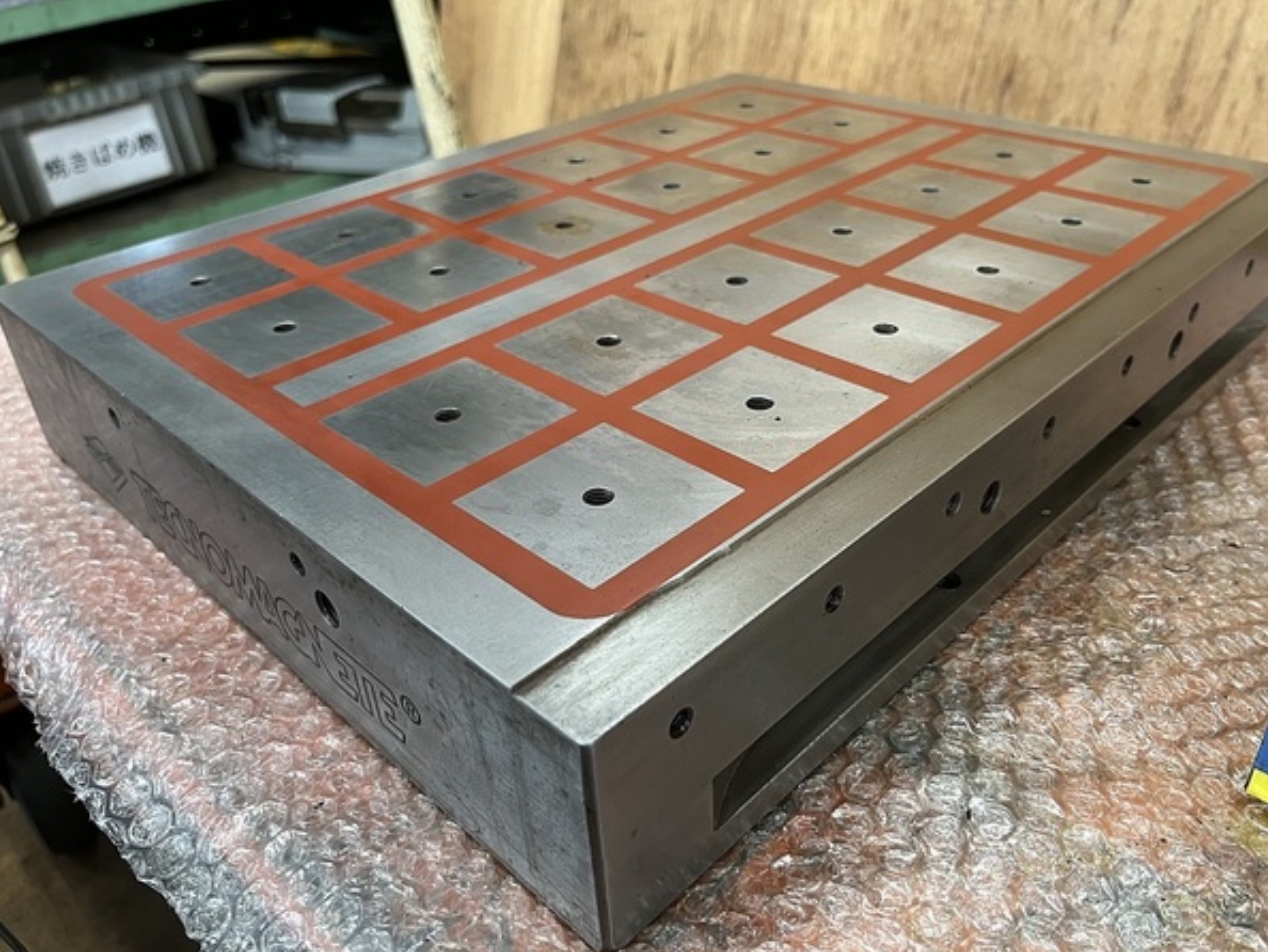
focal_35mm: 28
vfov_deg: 49.8
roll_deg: +3.6
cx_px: 666
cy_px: 465
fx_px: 1026
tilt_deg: -32.8
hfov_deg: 63.4
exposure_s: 1/61
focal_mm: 5.1
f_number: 1.6
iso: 125
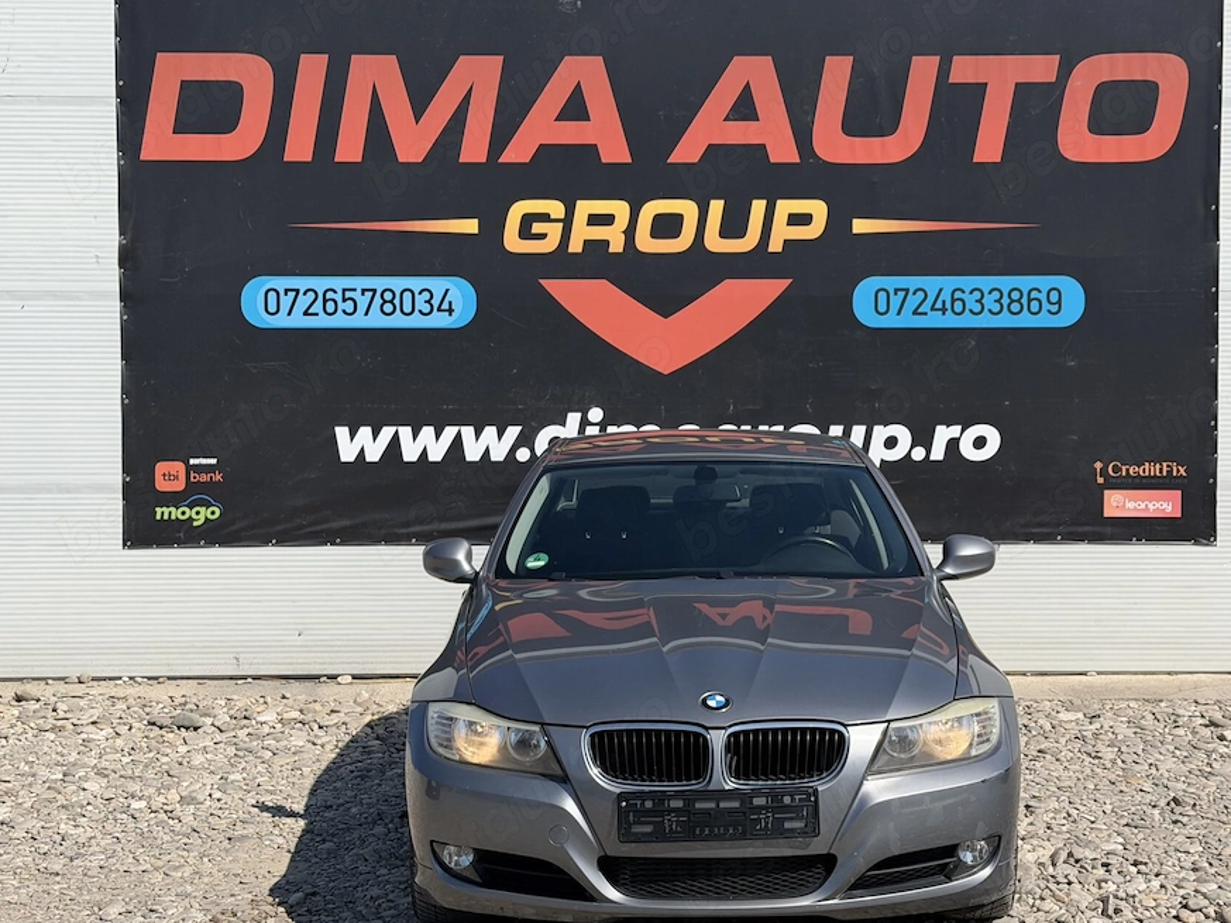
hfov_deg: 34.9
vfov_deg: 26.6
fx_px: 1956
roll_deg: +0.3
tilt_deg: -2.0
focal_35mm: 55
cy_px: 476
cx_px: 701
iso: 64
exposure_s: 1/4878
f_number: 1.78
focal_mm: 6.76
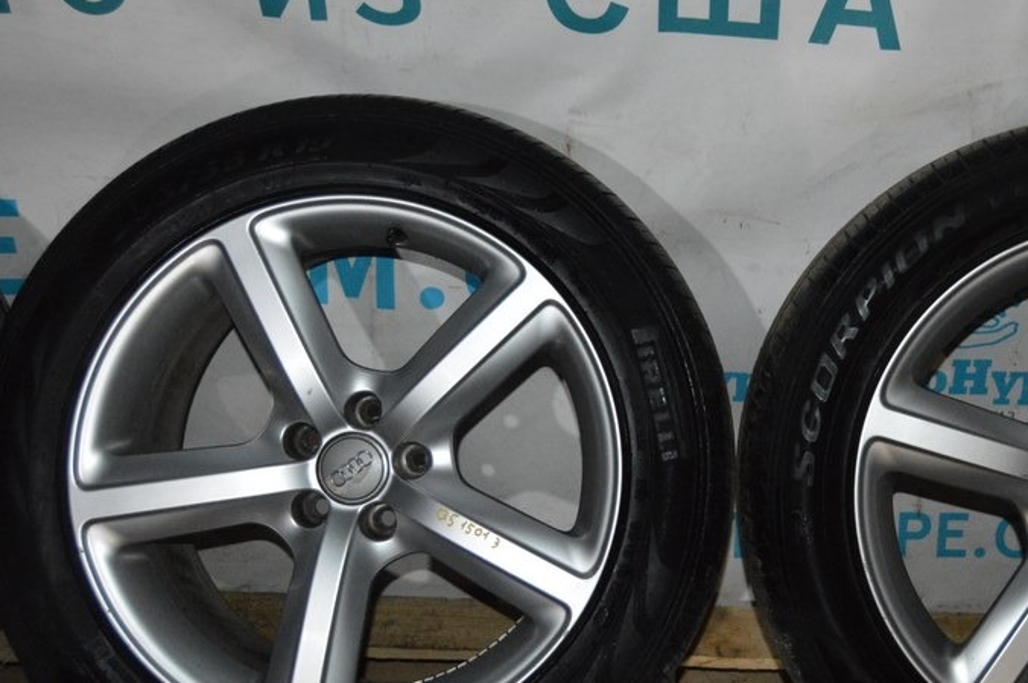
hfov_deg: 38.8
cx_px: 741
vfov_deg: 26.9
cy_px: 361
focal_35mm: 50
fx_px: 1426
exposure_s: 1/60
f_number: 3.5
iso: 3200
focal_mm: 22
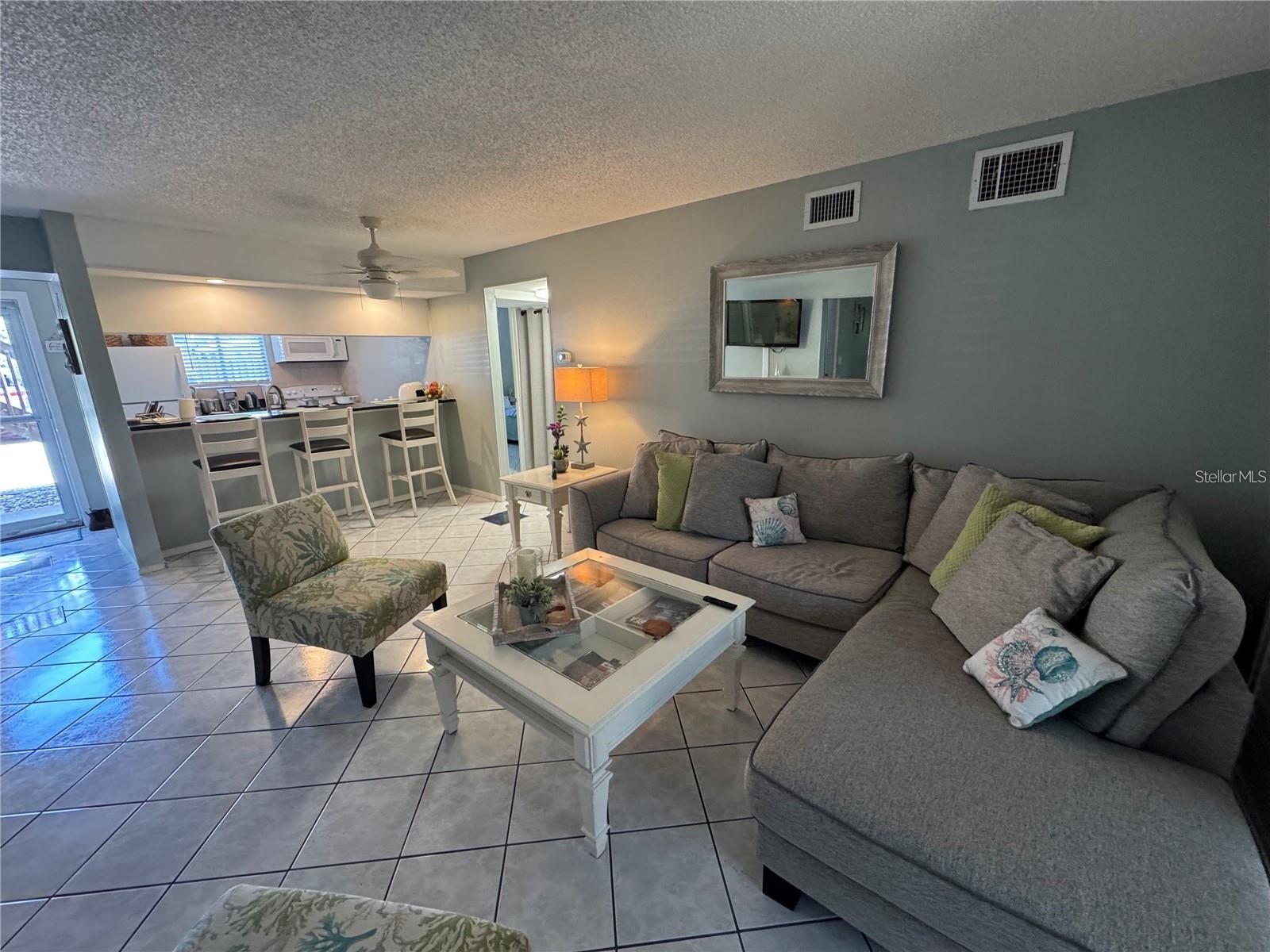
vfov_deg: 85.7
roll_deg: +1.2
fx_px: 514
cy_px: 476
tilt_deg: -13.0
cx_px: 635
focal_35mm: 14
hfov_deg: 102.1
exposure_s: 1/60
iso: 320
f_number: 2.2
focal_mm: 2.22
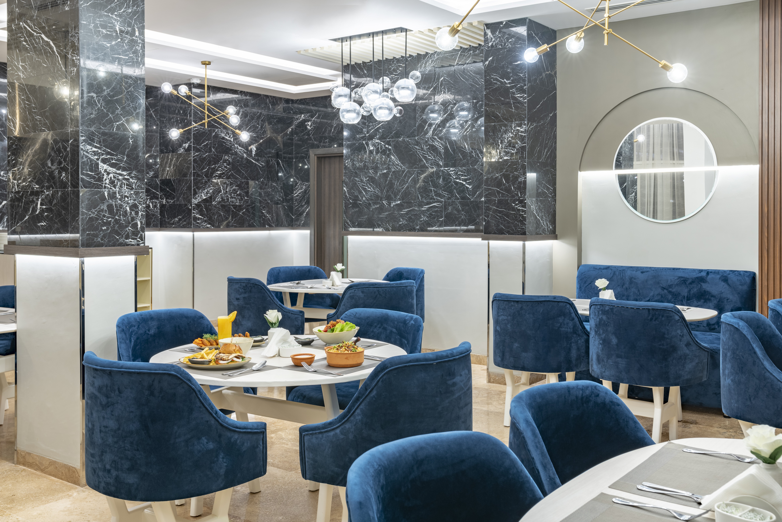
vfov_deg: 36.9
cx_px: 391
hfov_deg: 53.1
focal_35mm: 36
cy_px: 261
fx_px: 782
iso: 200
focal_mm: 36
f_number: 8
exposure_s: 1/4
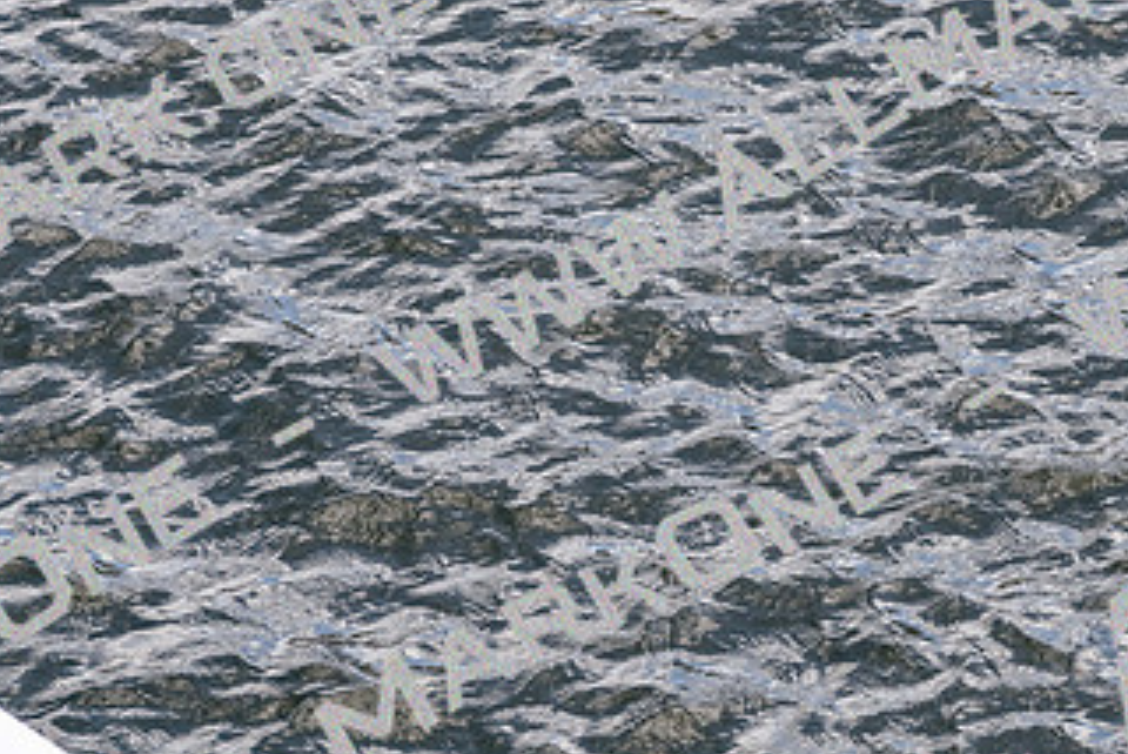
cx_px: 807
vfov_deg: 2.5
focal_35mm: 543
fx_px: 17029
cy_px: 414
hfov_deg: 3.8
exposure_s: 1/1250
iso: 160
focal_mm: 200
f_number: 3.5
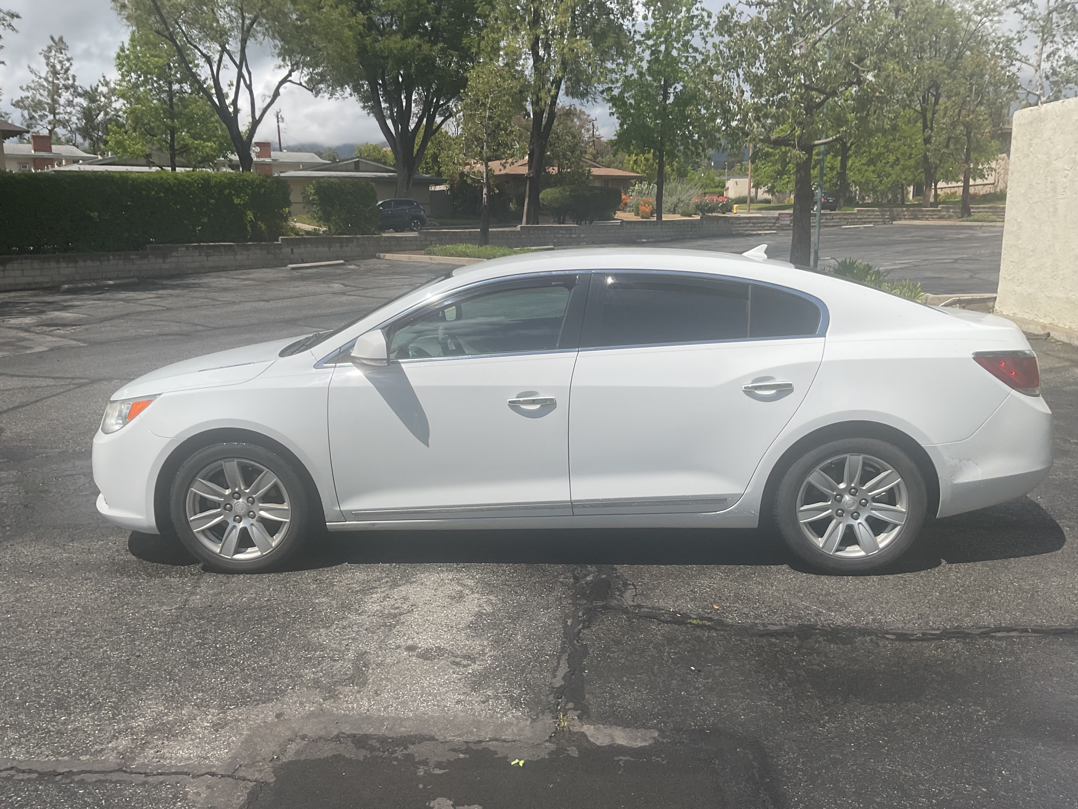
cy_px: 404
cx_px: 539
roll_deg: +0.1
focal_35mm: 29
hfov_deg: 61.7
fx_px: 903
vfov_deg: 48.2
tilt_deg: -10.7
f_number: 1.8
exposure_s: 1/3534
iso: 16
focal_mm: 3
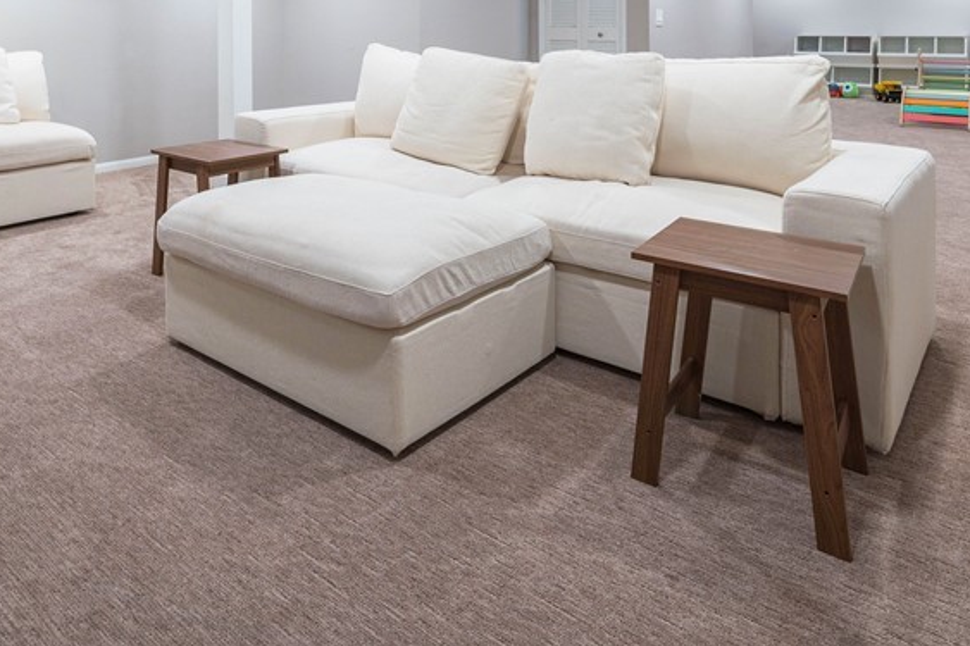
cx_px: 311
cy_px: 39
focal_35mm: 27
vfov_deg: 42.9
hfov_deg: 65.3
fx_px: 727
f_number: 9
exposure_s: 1/5
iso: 200
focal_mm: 14
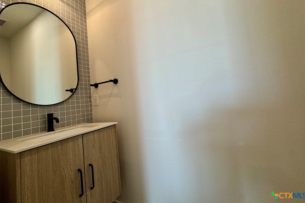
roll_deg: +6.2
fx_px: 127
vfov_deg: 77.0
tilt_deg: +4.8
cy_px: 89
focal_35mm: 15
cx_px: 157
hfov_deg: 100.4
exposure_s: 1/120
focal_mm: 2.22
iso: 100
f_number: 2.2
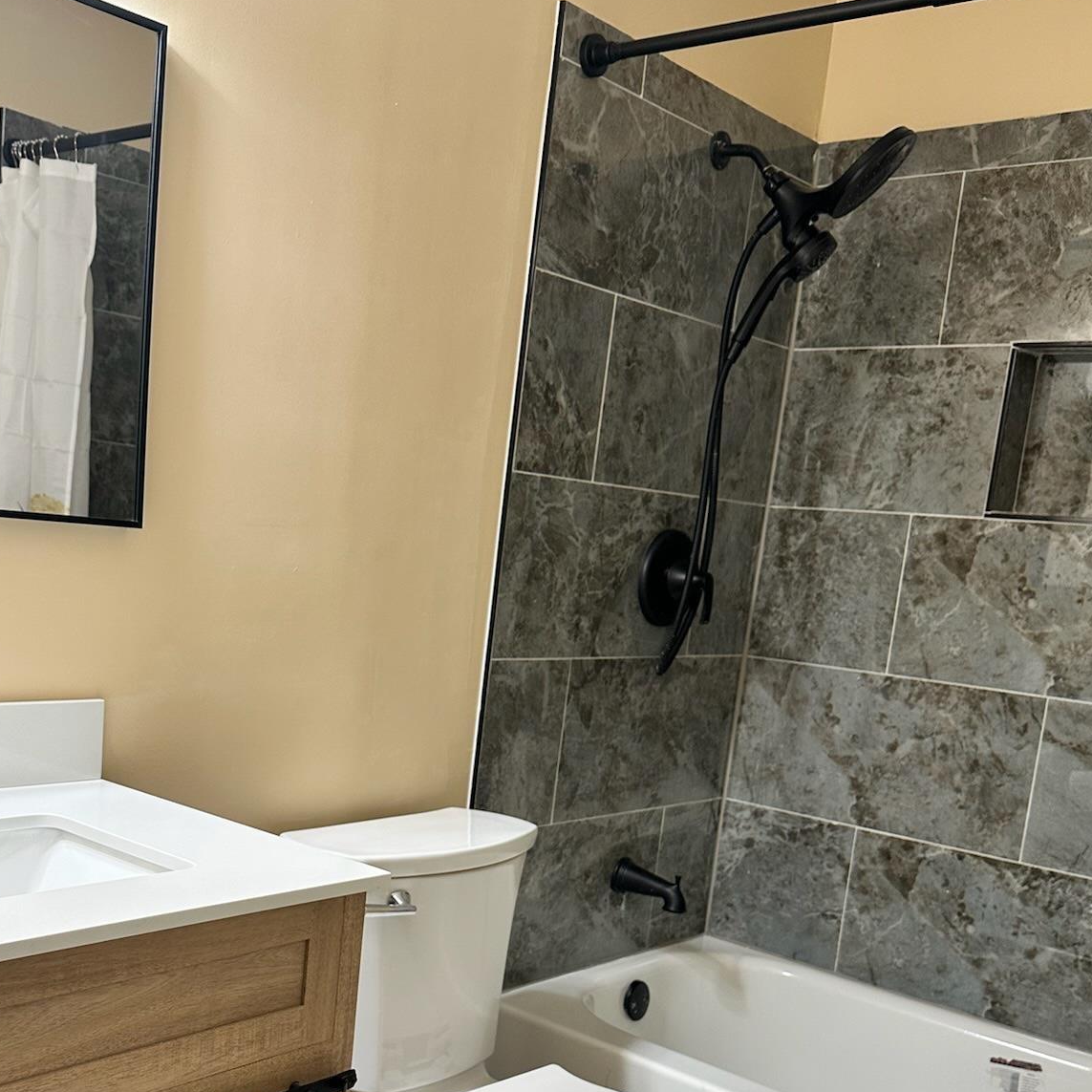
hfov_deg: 43.5
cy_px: 781
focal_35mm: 38
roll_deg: -6.4
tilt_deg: -10.2
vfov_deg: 42.9
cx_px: 398
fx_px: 1356
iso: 100
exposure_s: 1/120
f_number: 1.78
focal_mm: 6.86
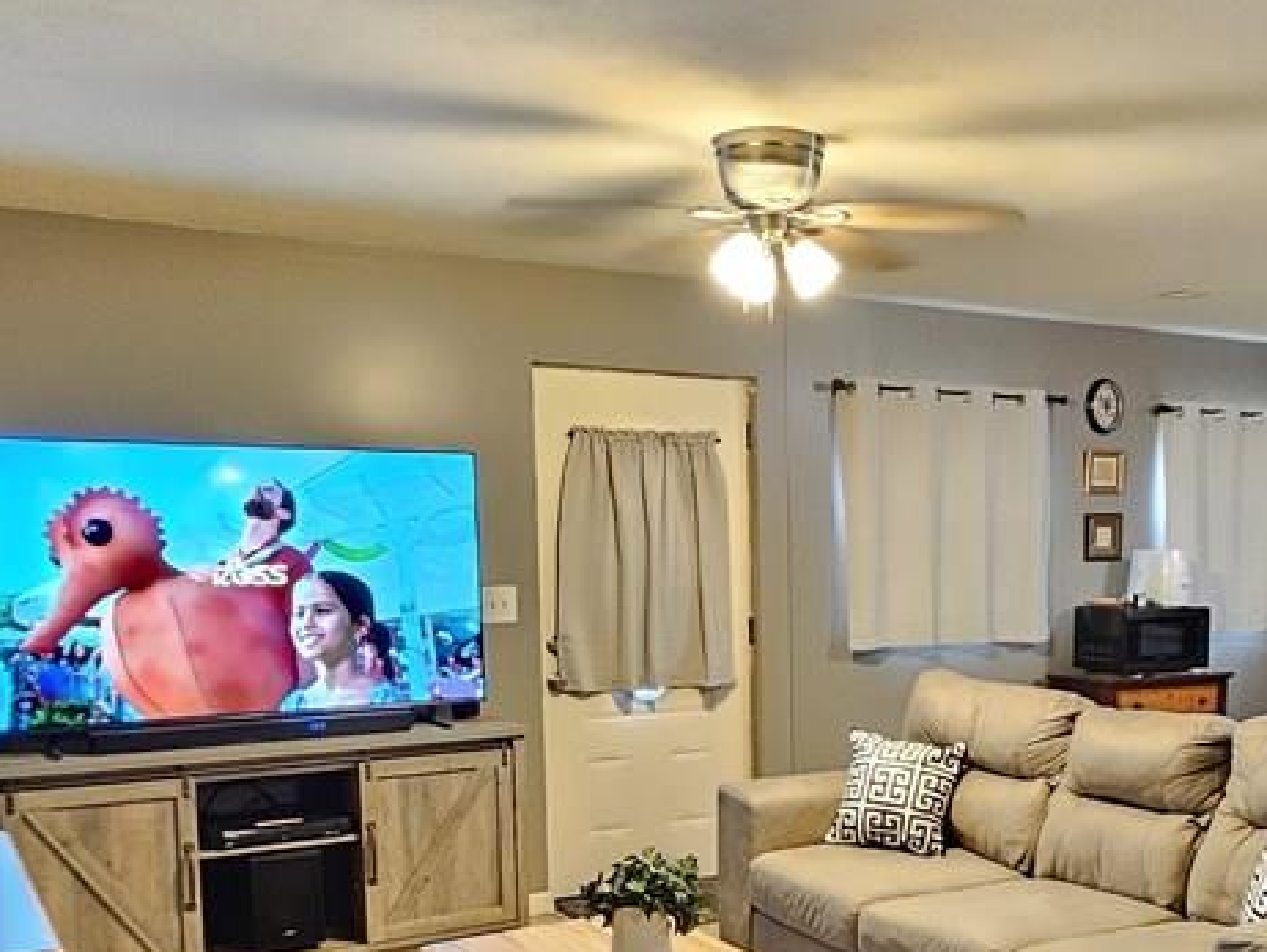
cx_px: 875
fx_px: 1318
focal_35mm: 36
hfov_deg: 50.1
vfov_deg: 38.6
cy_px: 719
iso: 640
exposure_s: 1/24
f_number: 2.2
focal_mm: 2.2
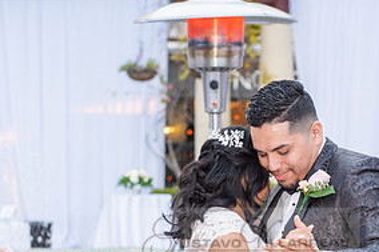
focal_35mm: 143
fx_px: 1505
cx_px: 247
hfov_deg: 14.3
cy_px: 239
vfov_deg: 9.5
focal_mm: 70
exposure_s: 1/160
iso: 800
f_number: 4
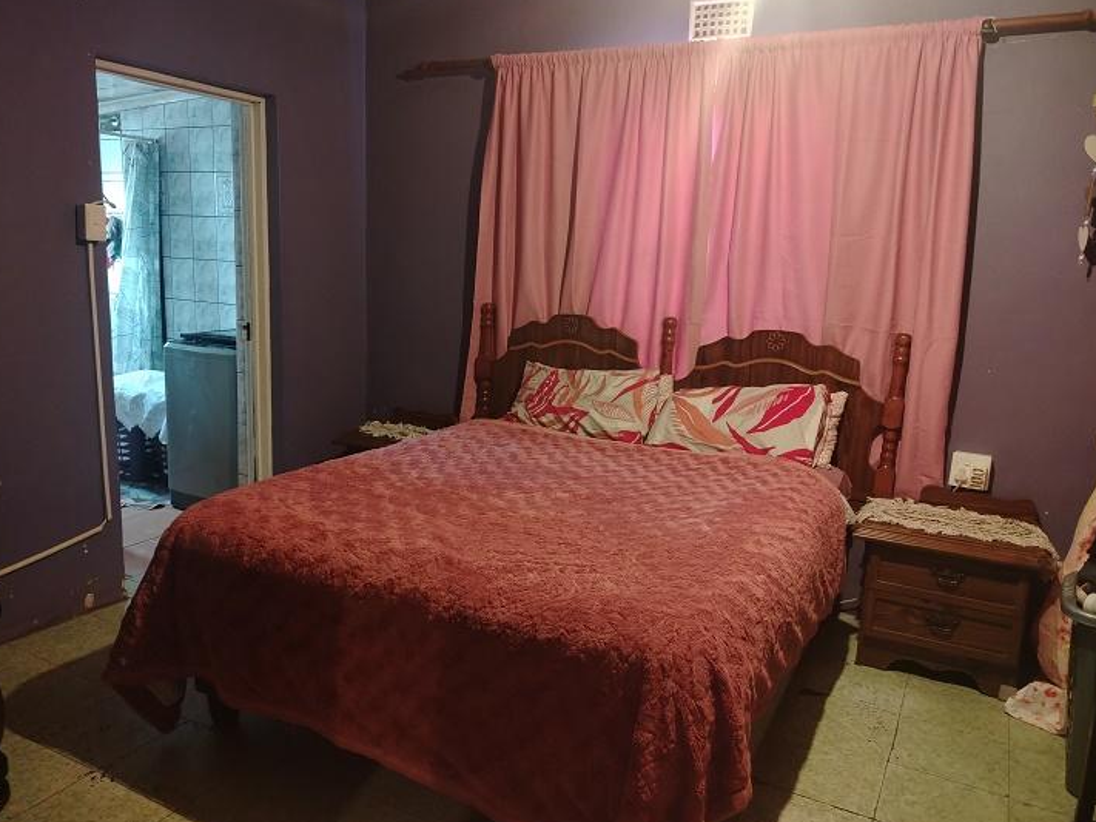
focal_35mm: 27
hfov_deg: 65.3
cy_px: 419
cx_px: 519
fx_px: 855
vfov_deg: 51.3
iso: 2716
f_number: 1.75
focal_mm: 5.25
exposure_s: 1/25
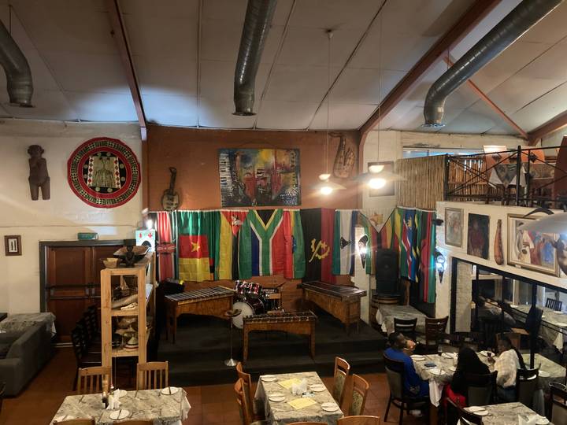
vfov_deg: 49.7
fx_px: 459
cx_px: 284
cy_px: 212
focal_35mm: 28
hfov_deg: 63.4
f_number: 1.8
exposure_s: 1/20
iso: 640
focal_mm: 3.99
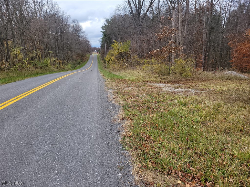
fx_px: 188
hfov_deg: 67.3
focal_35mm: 26
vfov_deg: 53.1
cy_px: 94
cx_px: 125
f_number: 1.8
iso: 40
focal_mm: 5.4
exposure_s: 1/585
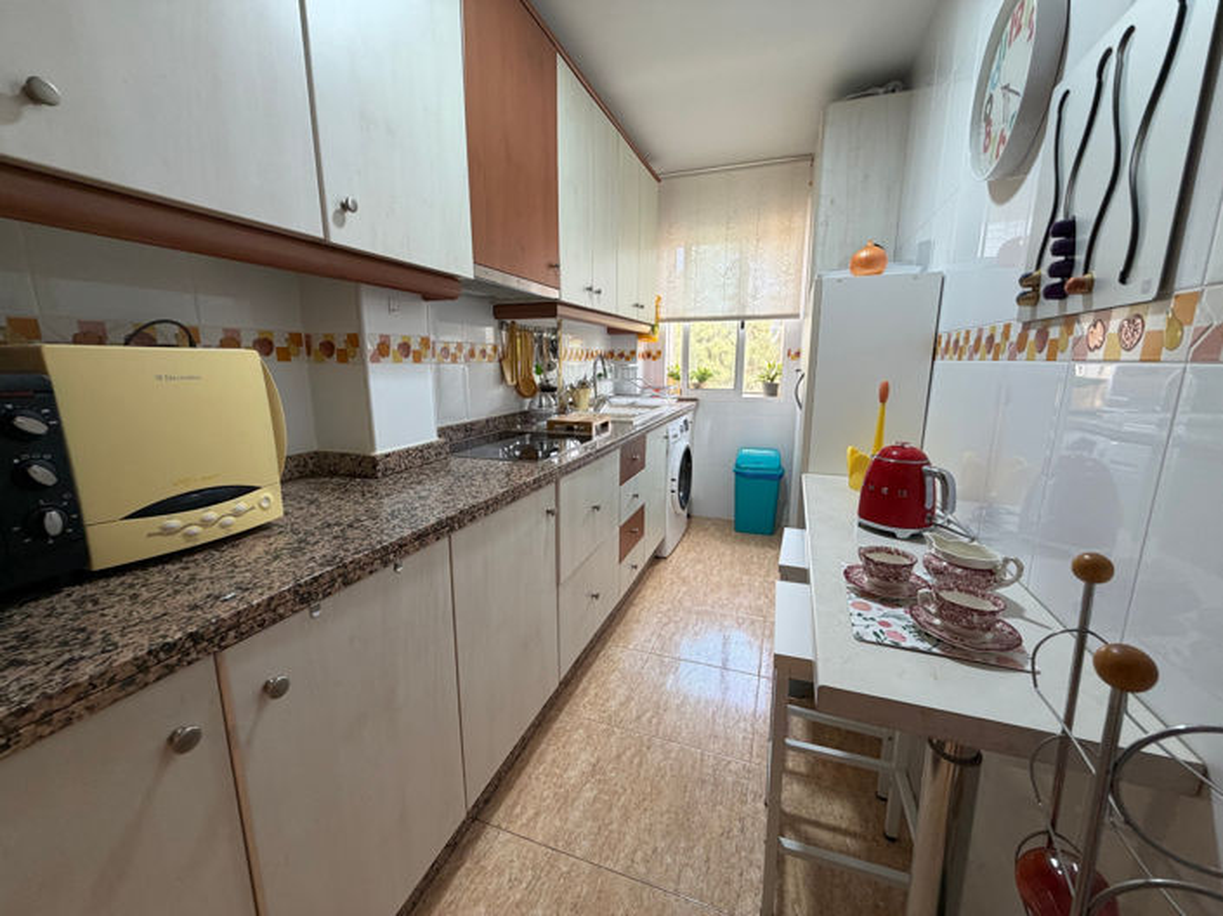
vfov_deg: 85.6
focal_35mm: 14
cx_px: 612
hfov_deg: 102.1
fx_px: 494
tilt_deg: -11.4
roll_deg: +0.1
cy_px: 458
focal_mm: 2.22
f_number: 2.2
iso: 160
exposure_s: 1/50
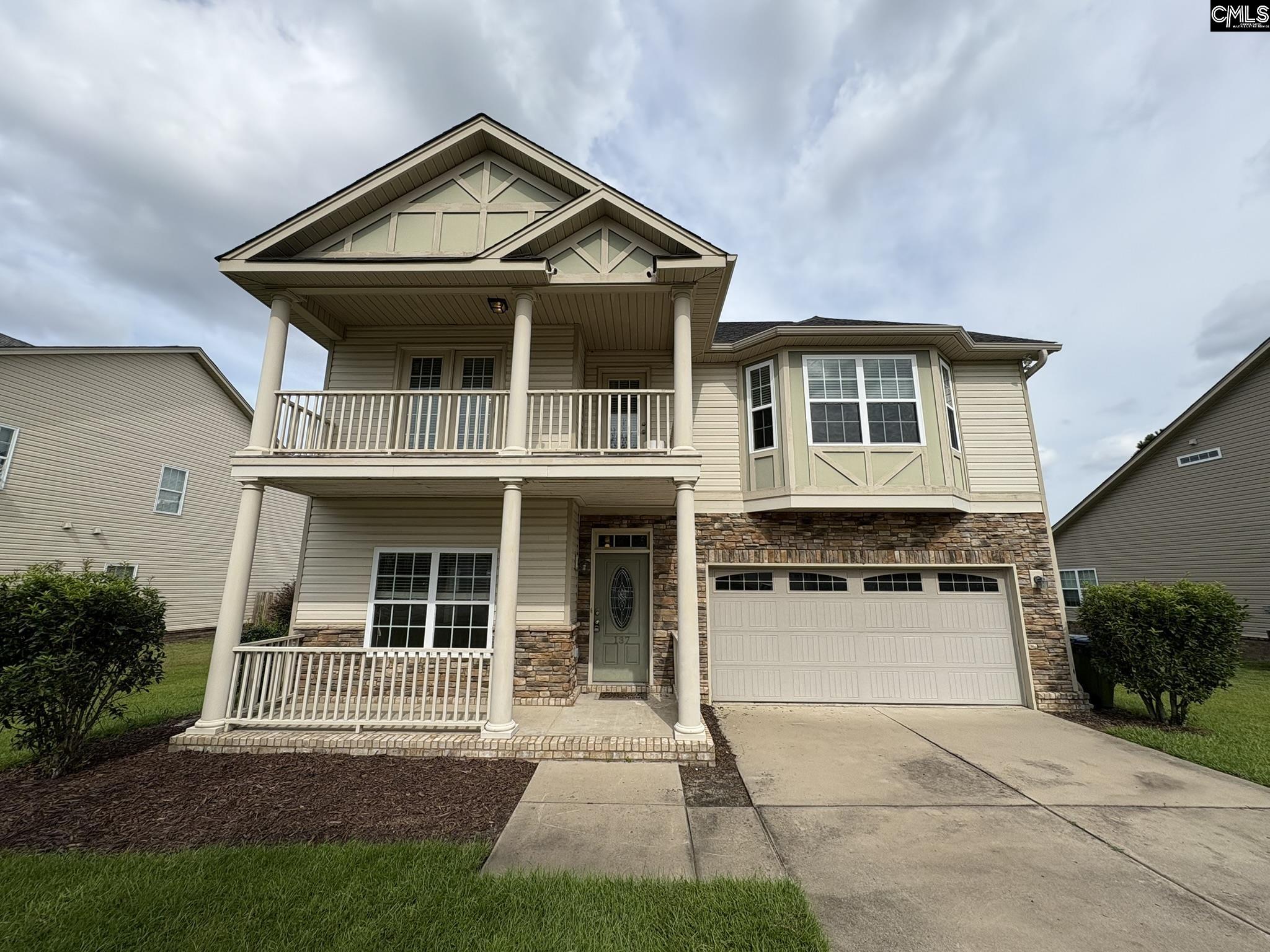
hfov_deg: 102.1
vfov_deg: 85.7
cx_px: 635
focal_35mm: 14
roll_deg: +0.1
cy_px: 476
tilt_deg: +11.7
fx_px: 514
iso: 50
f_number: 2.2
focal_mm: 2.22
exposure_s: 1/1880
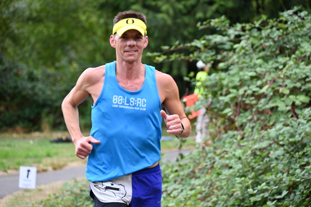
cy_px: 104
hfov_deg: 10.3
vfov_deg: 6.9
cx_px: 156
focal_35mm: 200
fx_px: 1728
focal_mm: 200
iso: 450
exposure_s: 1/250
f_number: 6.3
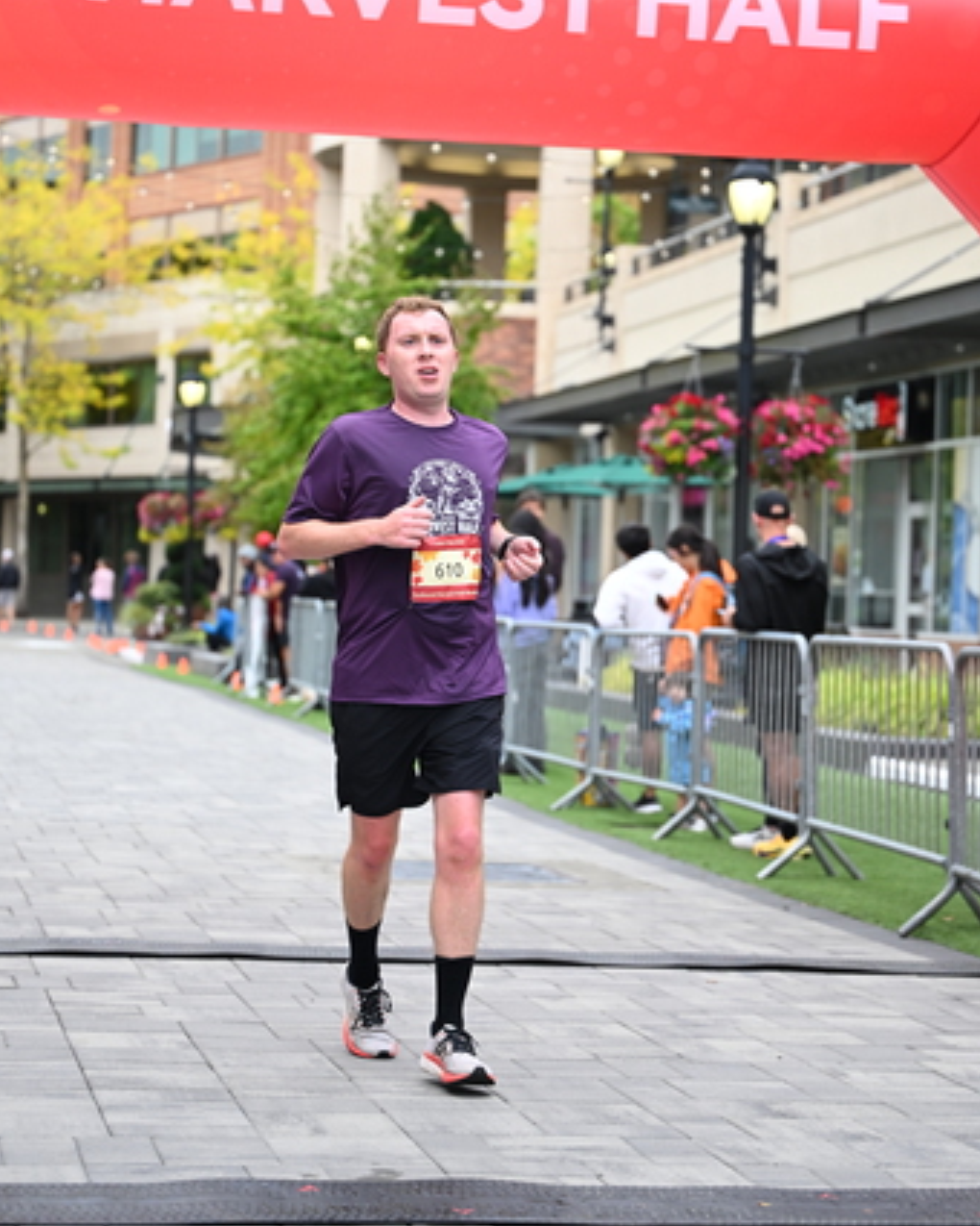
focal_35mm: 85
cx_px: 497
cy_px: 482
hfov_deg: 18.1
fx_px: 3082
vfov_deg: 22.4
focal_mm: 70
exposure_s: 1/2000
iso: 800
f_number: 2.8
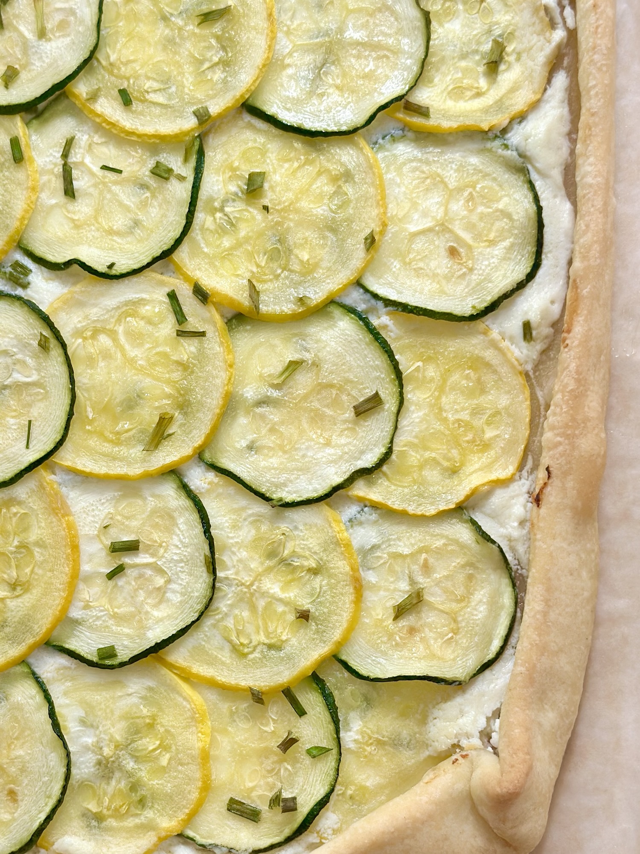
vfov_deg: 39.7
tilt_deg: -83.6
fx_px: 1183
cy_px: 427
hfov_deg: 30.3
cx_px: 320
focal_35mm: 48
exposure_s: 1/699
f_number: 1.78
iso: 80
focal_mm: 6.86
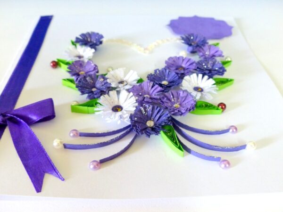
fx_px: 262
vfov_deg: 44.2
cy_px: 106
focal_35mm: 32
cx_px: 142
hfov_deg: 56.8
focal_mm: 5.7
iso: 400
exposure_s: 1/40
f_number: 2.8
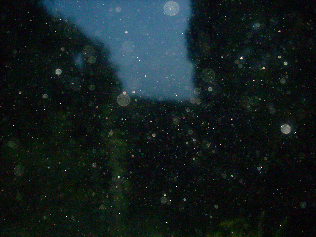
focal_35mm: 37
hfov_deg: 50.1
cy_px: 118
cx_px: 158
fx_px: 338
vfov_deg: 38.7
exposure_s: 1/60
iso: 800
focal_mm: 6.2
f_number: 2.8
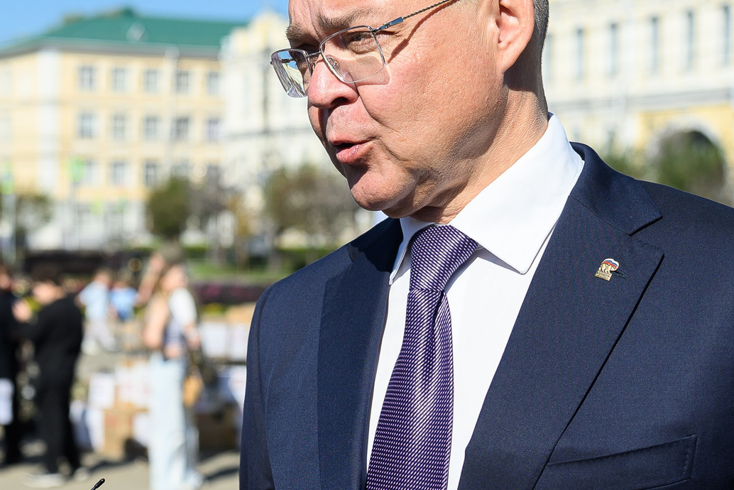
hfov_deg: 20.5
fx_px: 2019
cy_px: 359
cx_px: 191
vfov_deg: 13.8
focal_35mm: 99
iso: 100
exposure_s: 1/1250
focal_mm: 40
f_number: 3.5
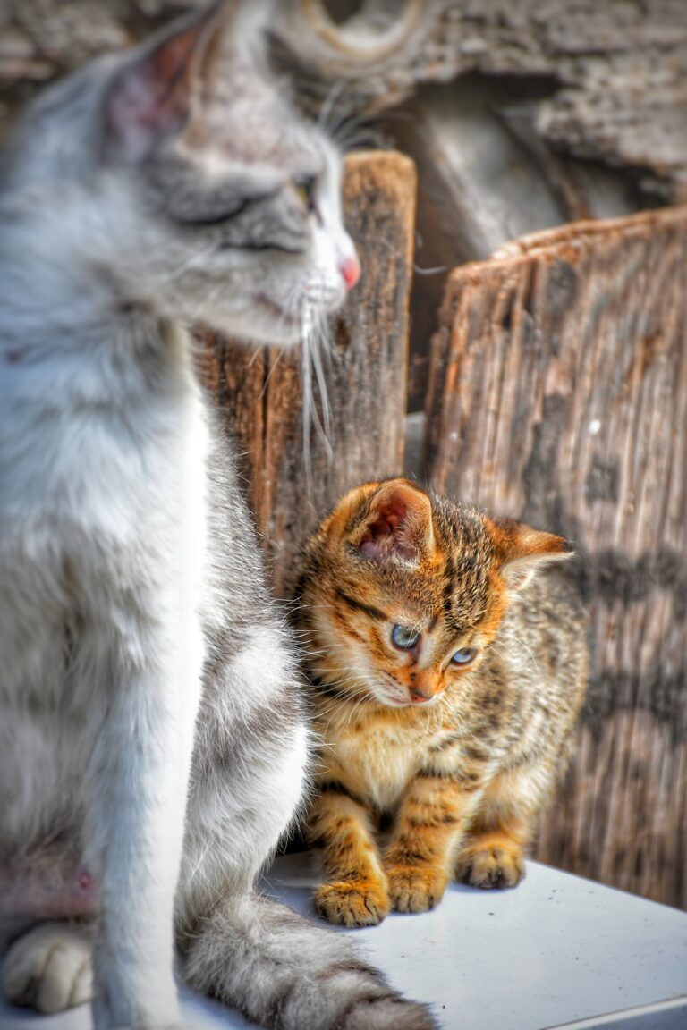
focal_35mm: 195
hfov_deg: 7.0
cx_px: 344
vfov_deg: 10.5
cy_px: 515
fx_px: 5581
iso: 560
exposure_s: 1/125
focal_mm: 130
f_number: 5.6
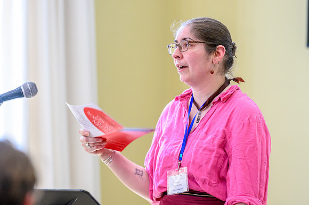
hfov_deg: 8.9
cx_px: 154
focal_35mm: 233
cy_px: 102
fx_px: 1995
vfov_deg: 5.9
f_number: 2.8
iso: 2000
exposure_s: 1/320
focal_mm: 150
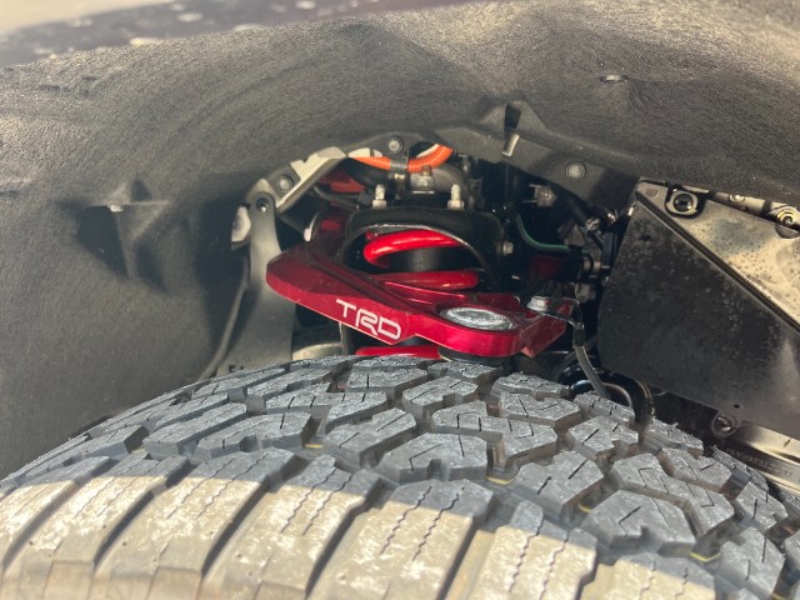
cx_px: 400
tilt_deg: -12.5
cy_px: 300
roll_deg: +1.9
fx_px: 601
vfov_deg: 53.1
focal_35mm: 26
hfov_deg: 67.3
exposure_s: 1/171
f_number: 1.6
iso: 64
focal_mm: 5.1
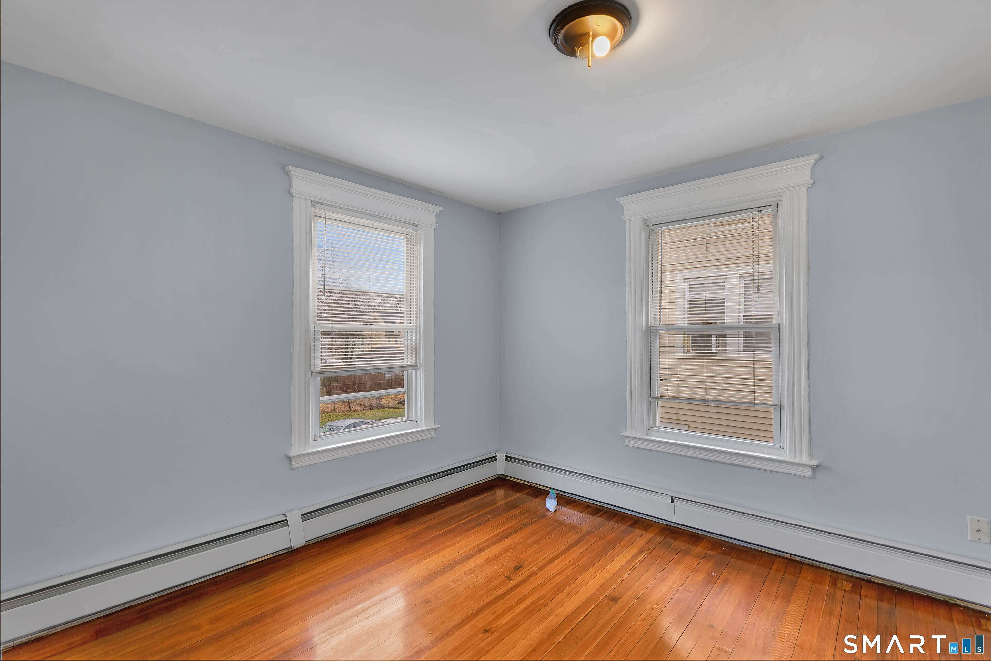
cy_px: 330
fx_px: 440
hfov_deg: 96.7
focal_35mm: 16
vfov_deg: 73.7
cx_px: 496
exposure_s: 1/50
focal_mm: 16
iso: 400
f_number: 8
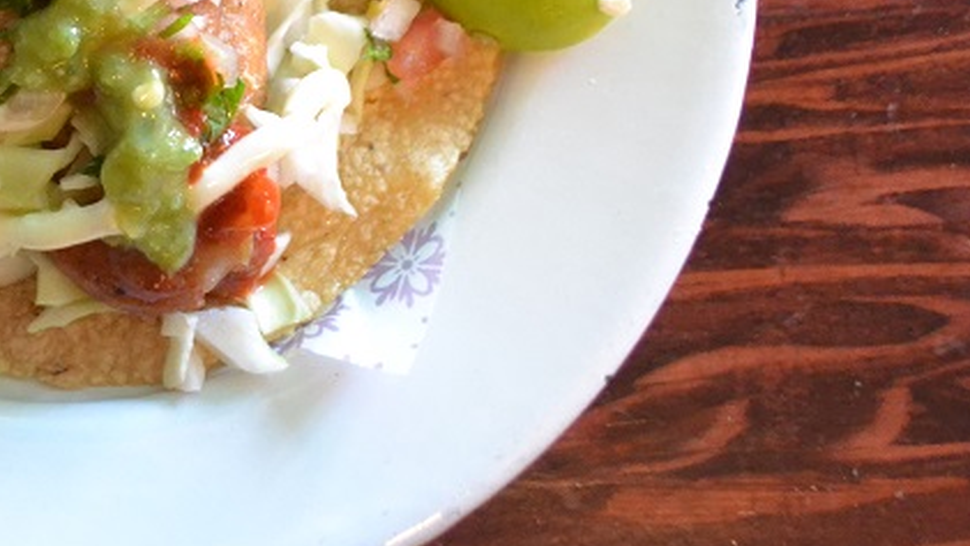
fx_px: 2109
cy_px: -154
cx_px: 0
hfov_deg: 24.7
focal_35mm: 82
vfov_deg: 14.2
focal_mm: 22
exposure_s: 1/125
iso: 3200
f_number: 3.8
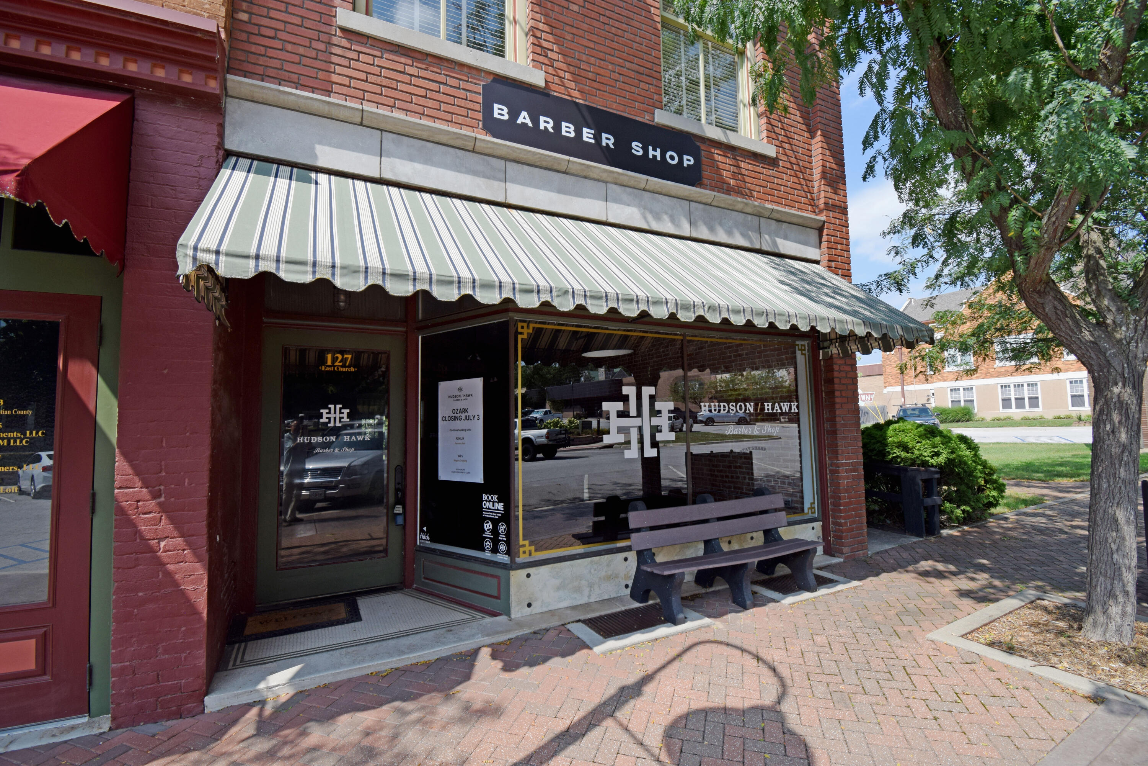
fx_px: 478
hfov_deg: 100.4
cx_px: 574
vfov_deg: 77.3
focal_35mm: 15
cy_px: 383
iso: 200
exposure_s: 1/250
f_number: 8
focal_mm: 10
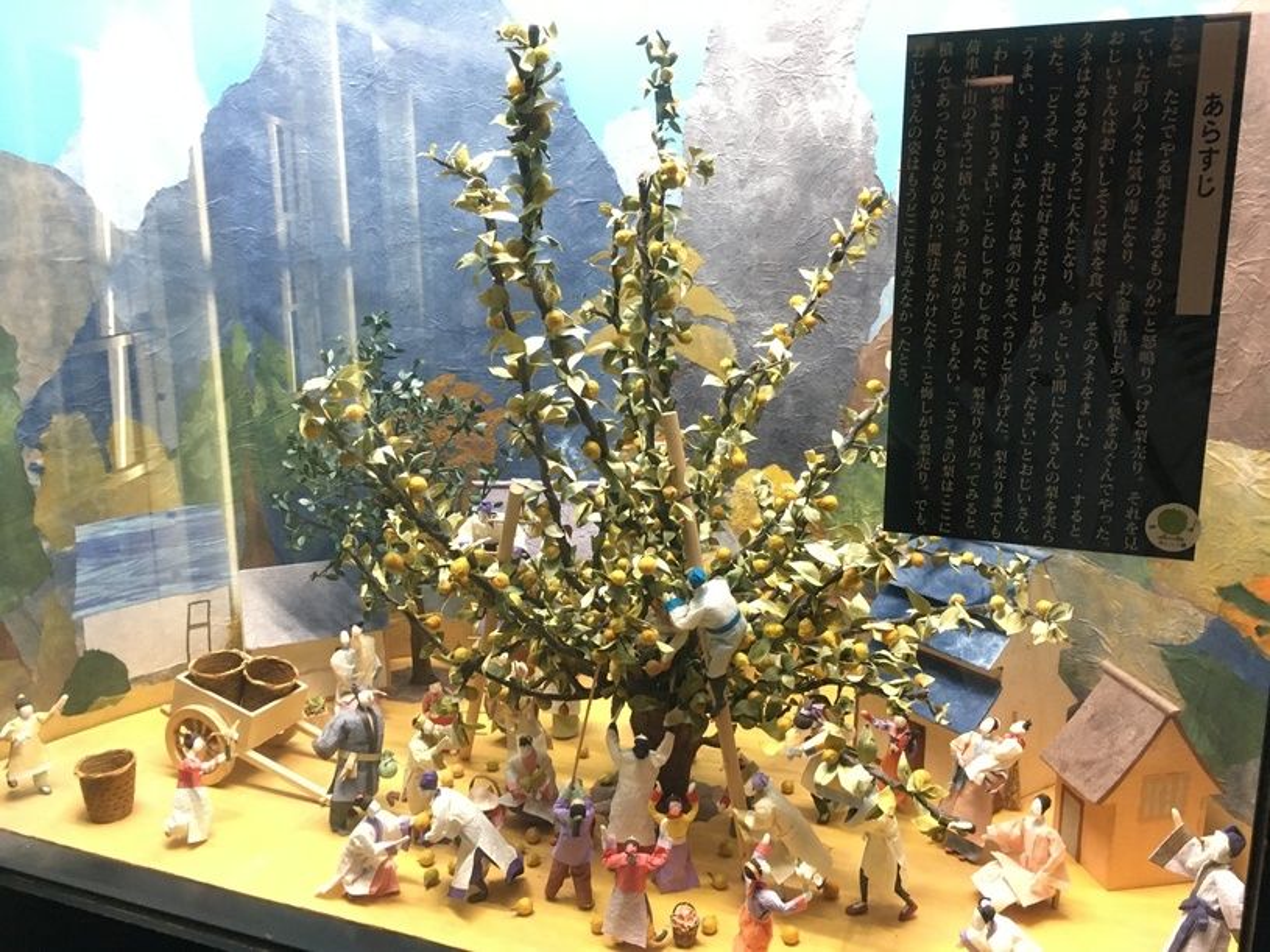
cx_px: 635
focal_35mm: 29
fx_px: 1064
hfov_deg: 61.7
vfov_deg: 48.2
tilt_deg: -12.9
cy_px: 476
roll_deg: -0.4
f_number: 2.2
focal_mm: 4.15
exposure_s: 1/30
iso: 160
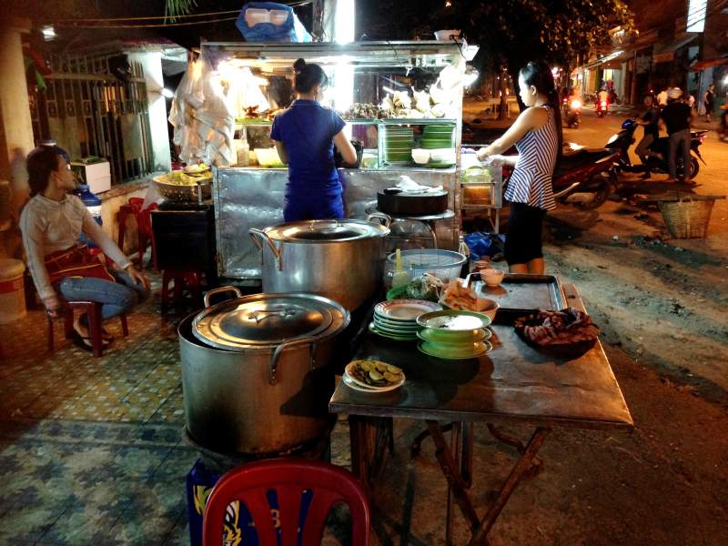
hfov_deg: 55.4
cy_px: 273
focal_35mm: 33
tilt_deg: -14.1
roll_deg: +1.5
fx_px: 694
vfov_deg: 42.9
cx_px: 364
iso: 320
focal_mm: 4.12
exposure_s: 1/17
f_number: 2.4
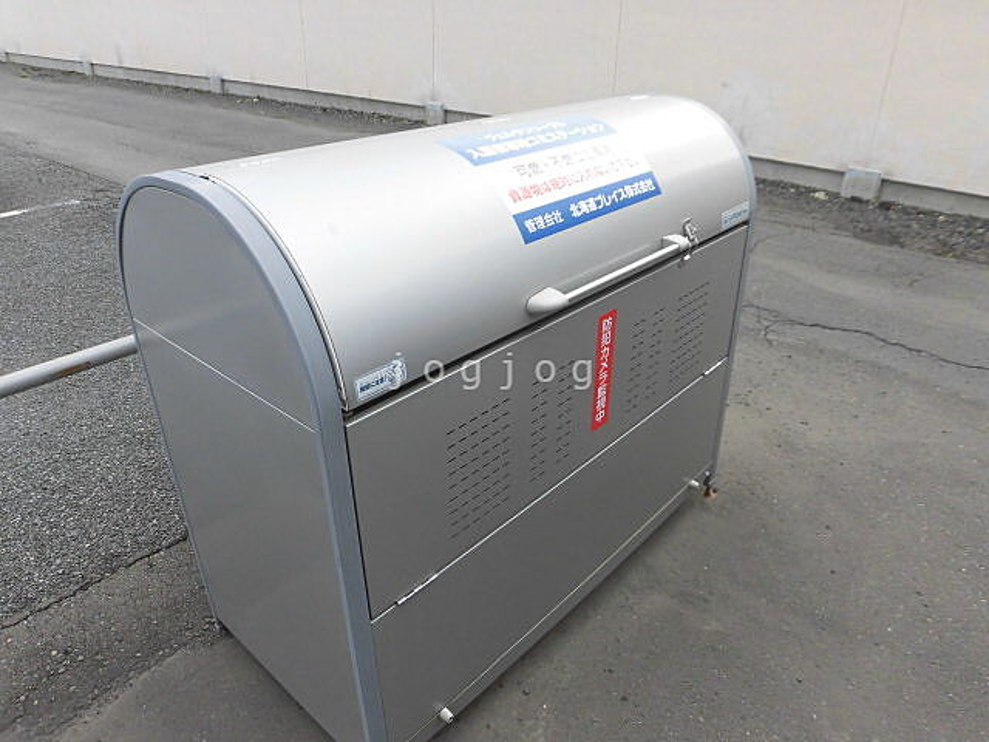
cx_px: 494
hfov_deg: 71.6
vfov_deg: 56.8
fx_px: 686
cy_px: 371
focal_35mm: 24
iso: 100
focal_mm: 4.3
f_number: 3.1
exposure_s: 1/250
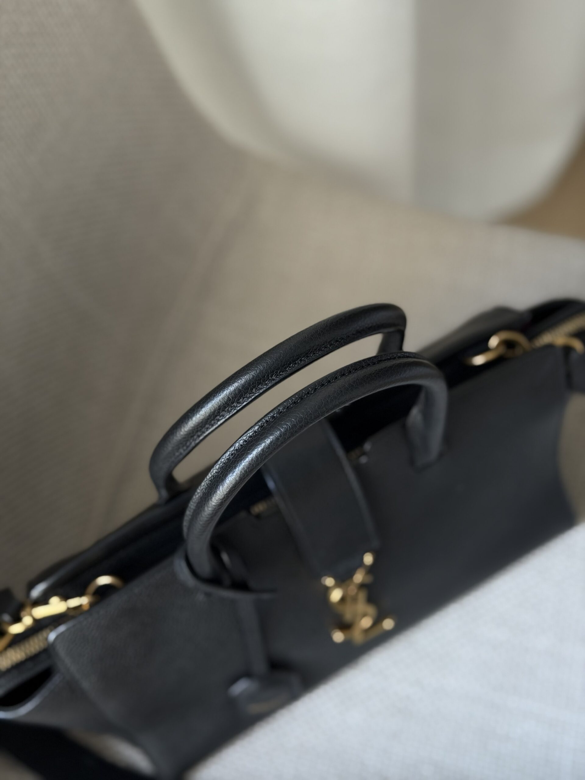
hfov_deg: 30.3
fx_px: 1082
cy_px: 390
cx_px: 292
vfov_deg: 39.7
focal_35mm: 48
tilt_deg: -66.2
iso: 100
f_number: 1.78
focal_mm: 6.76
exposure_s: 1/60
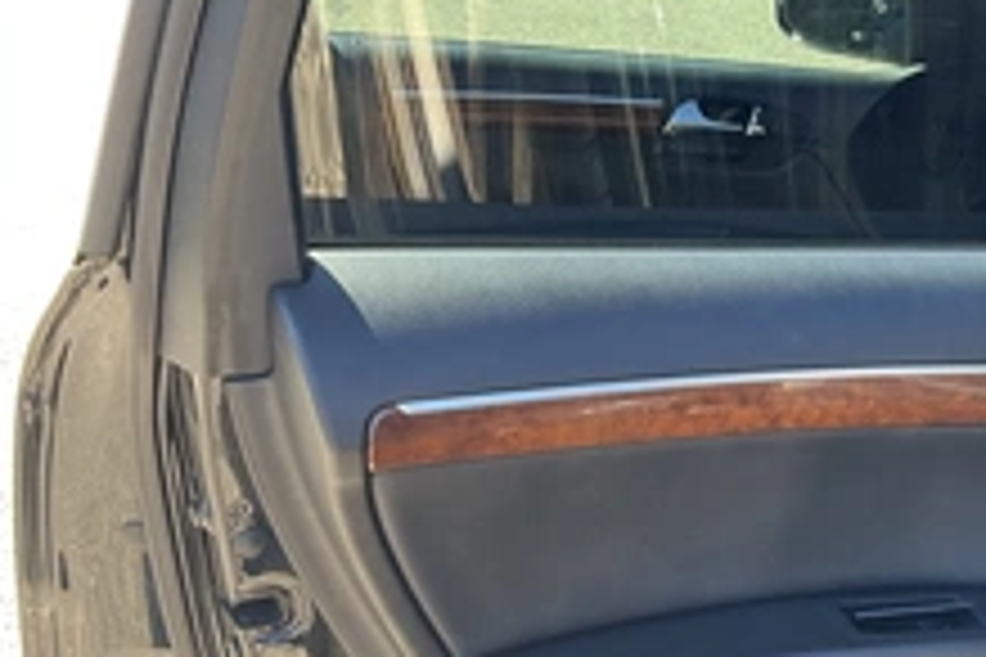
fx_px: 1506
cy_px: 644
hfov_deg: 34.6
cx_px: 846
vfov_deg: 23.7
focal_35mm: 55
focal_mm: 3
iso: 32
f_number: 1.8
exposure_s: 1/122
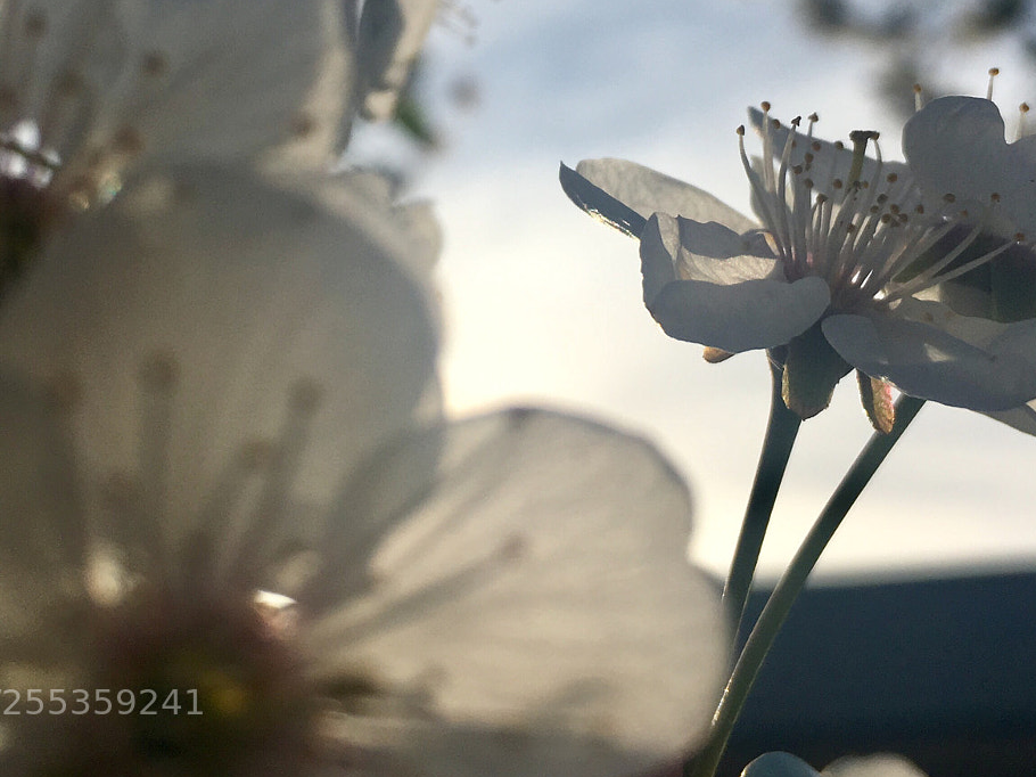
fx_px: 1526
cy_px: 108
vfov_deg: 27.7
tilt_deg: +33.0
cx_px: 519
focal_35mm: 51
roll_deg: +2.6
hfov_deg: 37.5
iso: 25
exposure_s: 1/2849
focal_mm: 4.15
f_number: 2.2
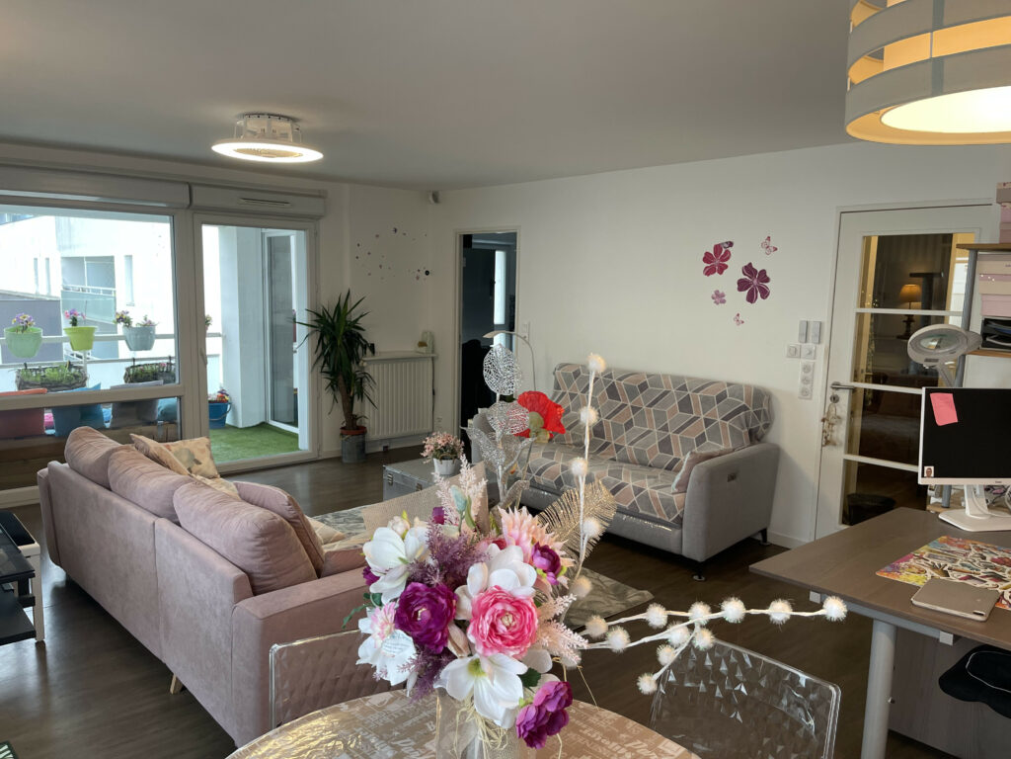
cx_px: 506
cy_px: 380
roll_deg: -1.1
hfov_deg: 69.4
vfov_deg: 54.9
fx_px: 730
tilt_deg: -7.4
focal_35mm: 25
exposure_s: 1/100
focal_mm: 5.1
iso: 125
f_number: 1.6
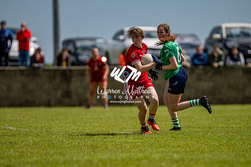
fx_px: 3136
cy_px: 84
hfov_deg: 4.6
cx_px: 126
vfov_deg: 3.1
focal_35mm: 450
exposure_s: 1/6400
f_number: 2.8
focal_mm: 300
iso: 110
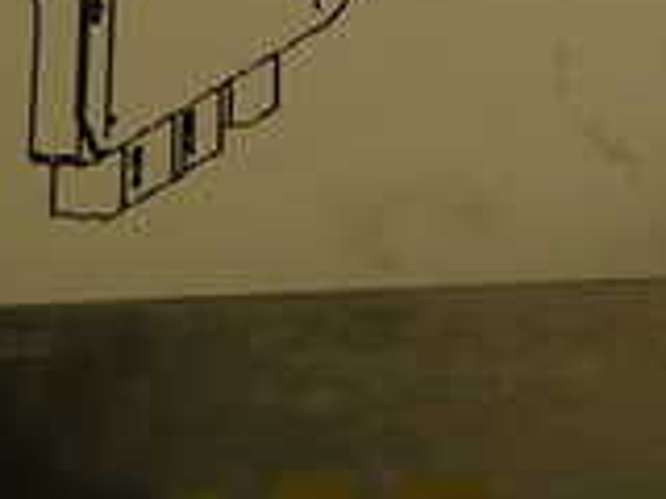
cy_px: -391
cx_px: 533
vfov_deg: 14.0
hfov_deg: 20.6
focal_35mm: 94
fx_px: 1809
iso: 100
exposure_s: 1/100
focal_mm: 4.5
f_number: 2
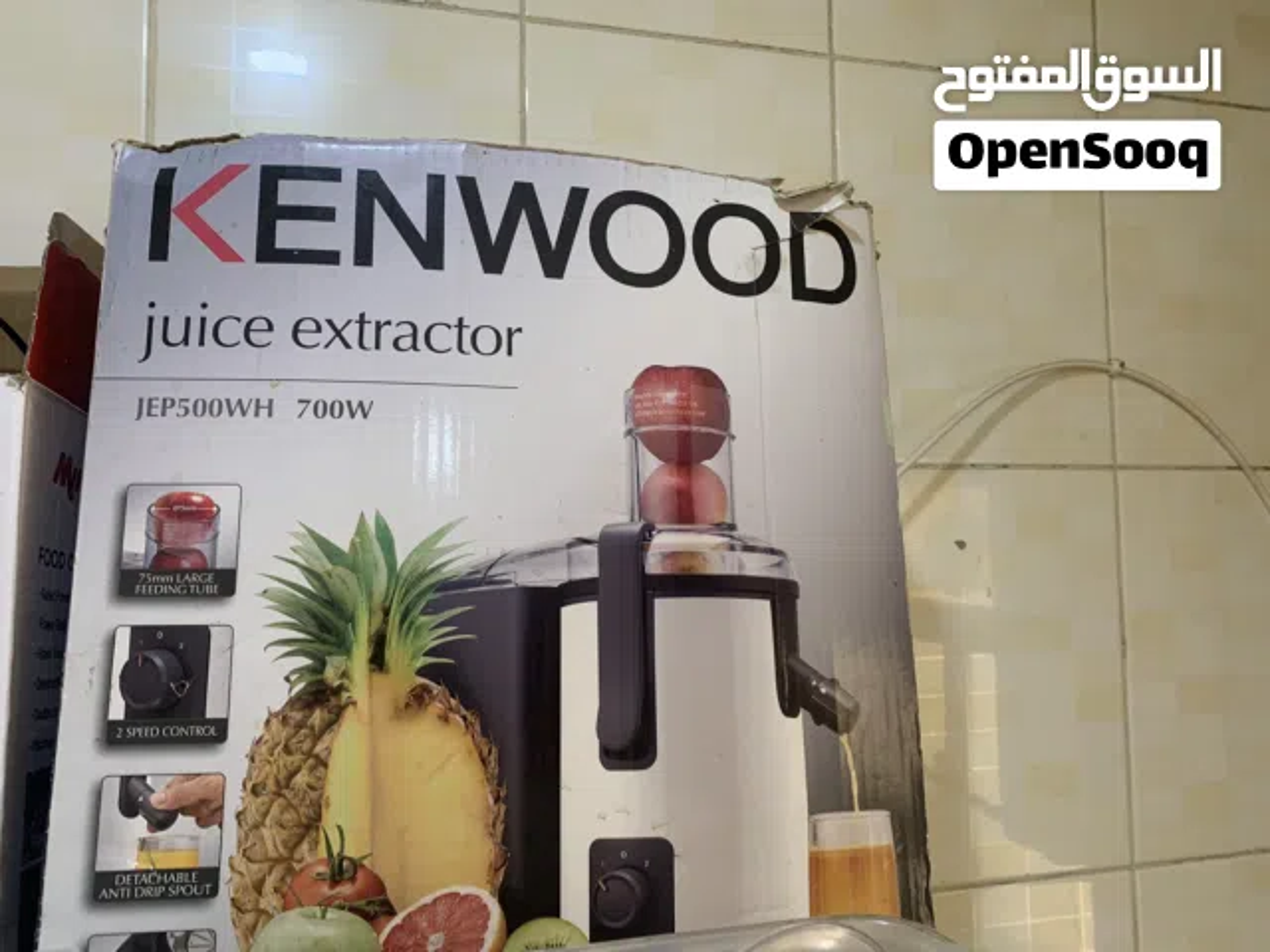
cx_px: 635
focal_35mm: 26
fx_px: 954
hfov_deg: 67.3
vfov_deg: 53.1
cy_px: 476
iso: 100
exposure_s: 1/65
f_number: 1.8
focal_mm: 4.25
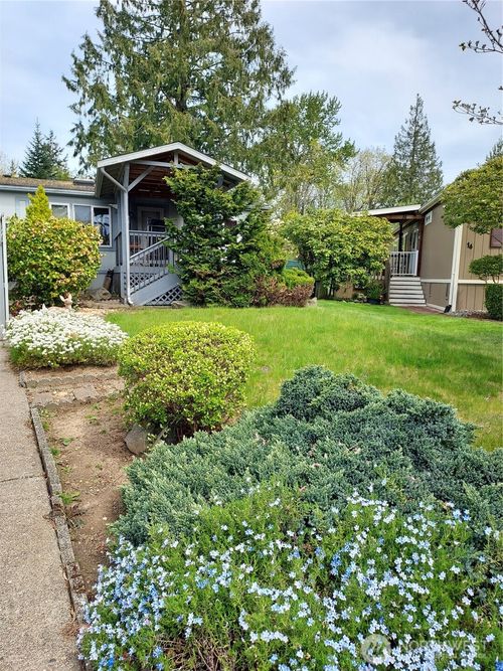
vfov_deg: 71.6
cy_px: 336
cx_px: 252
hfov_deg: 56.8
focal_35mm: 24
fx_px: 465
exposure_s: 1/467
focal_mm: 4.6
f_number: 1.8
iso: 40
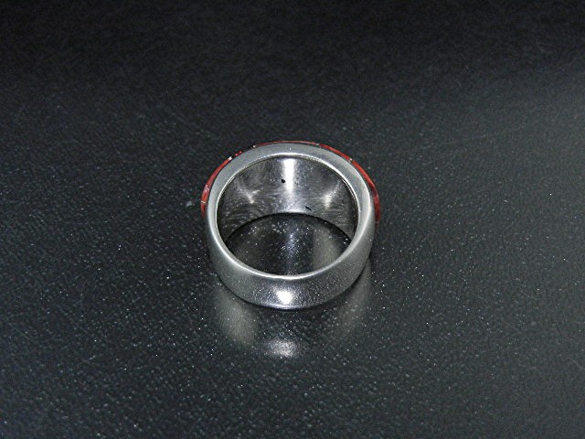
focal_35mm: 59
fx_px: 997
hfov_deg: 32.7
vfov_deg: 24.8
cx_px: 292
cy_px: 220
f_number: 8
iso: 800
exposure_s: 1/30
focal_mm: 10.6
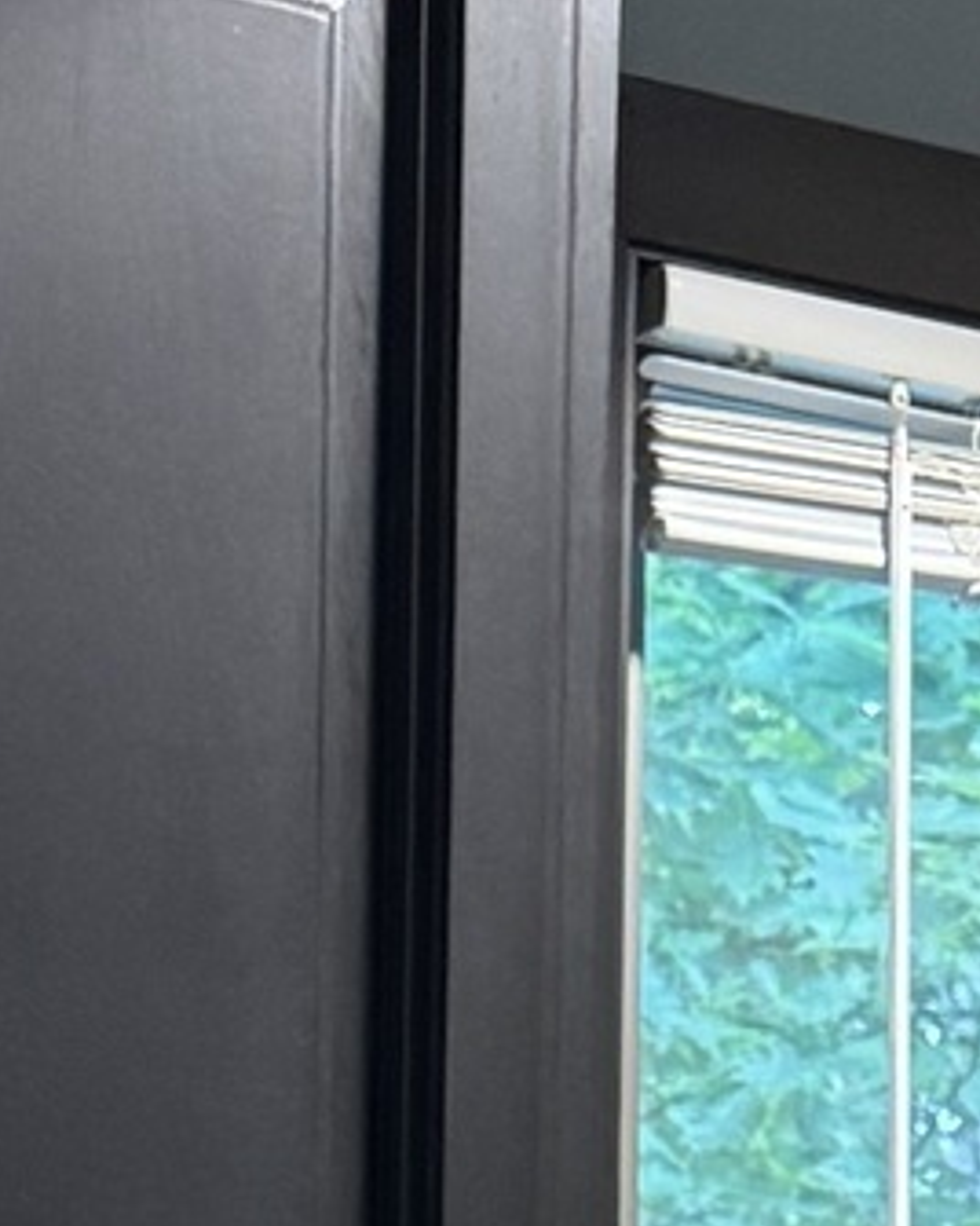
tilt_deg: -9.2
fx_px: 5837
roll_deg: -1.7
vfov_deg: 10.3
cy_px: 2983
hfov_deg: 9.4
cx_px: 1346
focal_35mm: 161
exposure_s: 1/60
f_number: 1.78
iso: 500
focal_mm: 6.76
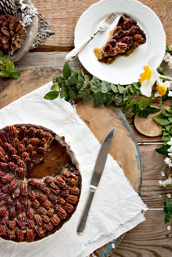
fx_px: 408
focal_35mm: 57
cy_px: 128
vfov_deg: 35.0
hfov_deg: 23.8
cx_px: 86
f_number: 4.8
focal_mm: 38
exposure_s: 1/125
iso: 200
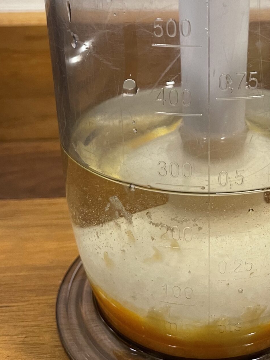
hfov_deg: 27.0
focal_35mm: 53
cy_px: 48
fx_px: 551
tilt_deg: -14.4
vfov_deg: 34.5
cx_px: 214
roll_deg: -0.1
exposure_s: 1/62
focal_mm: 4.2
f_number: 1.6
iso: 125
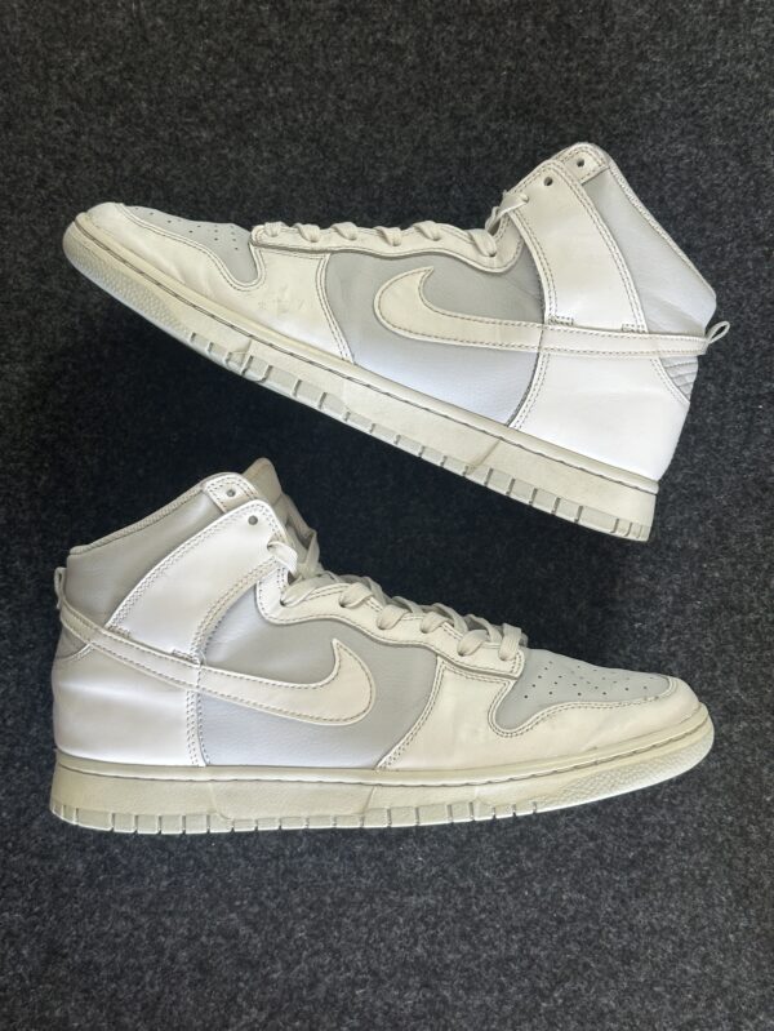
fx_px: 1430
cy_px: 516
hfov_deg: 30.3
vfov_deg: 39.6
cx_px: 387
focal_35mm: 48
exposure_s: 1/50
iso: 64
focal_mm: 6.86
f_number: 1.78
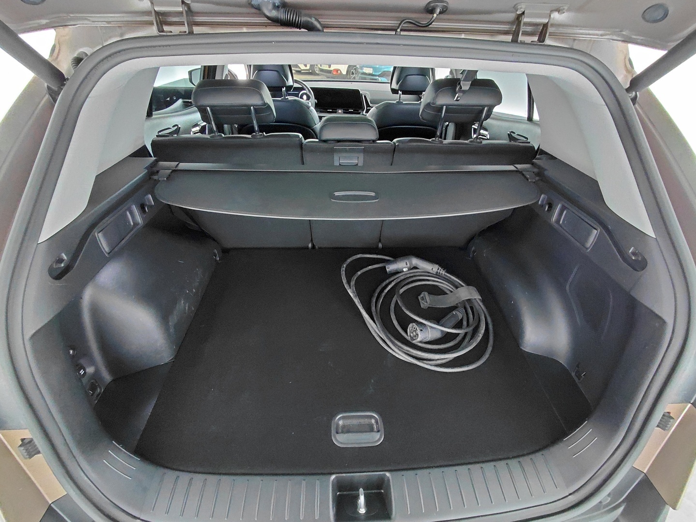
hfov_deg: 94.5
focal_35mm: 16
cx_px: 348
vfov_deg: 78.1
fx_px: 322
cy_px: 261
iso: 800
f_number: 2.2
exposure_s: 1/16.7
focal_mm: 1.64
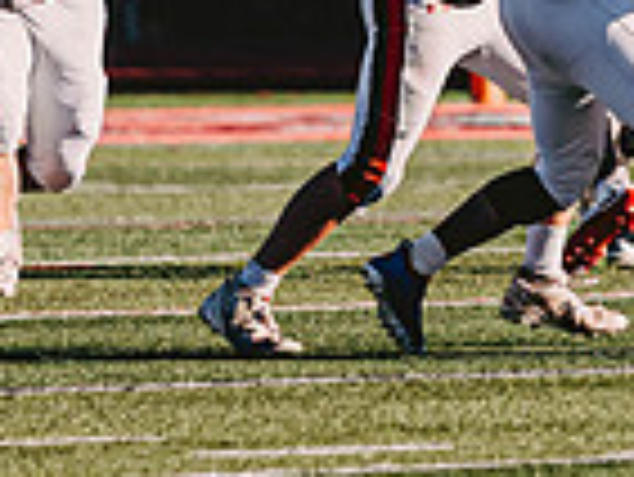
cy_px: -195
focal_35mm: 1142
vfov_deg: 1.3
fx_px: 20934
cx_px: 640
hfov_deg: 1.7
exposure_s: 1/2000
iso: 250
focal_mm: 200
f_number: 3.2
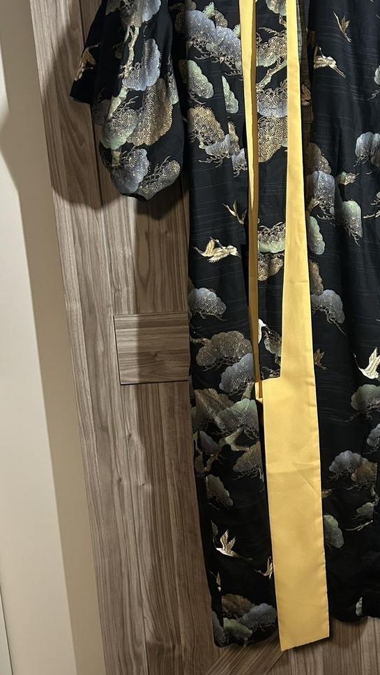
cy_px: 252
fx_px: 698
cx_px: 310
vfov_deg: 51.1
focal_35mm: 39
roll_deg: +2.8
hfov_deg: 29.7
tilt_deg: -8.7
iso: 320
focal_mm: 5.7
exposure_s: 1/60
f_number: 1.5
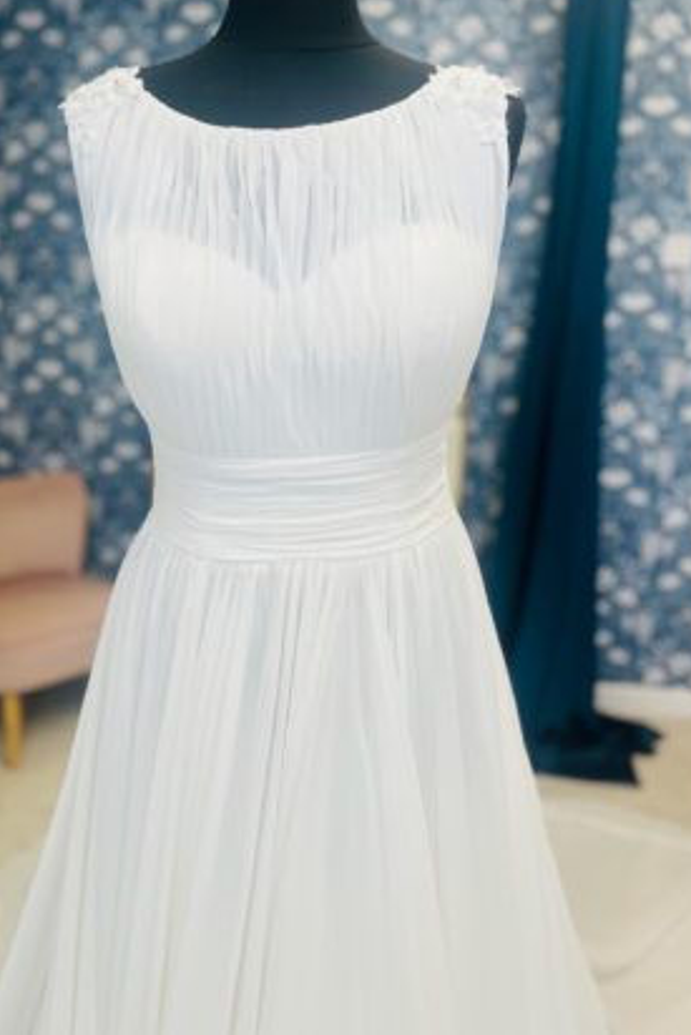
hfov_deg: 46.4
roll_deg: -0.9
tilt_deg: -14.0
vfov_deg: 65.4
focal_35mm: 28
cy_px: 501
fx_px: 805
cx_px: 319
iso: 32
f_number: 1.6
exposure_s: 1/115
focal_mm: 5.1
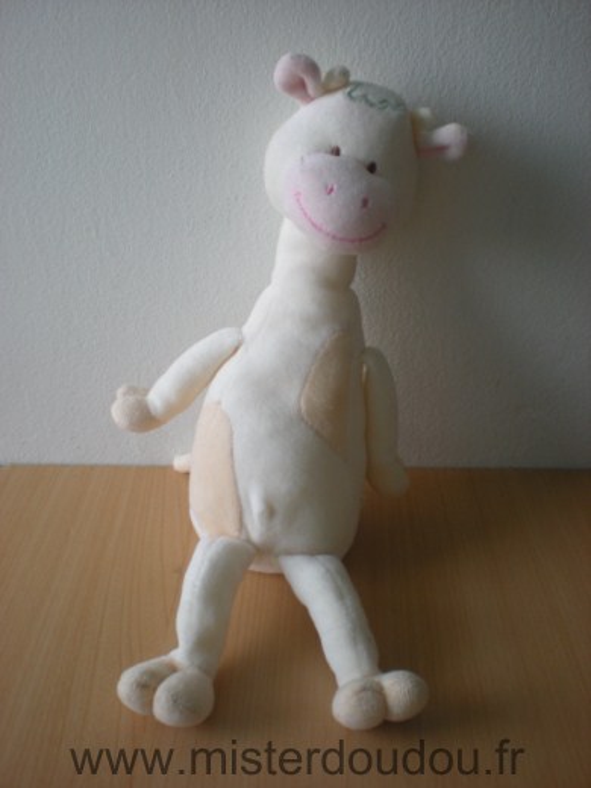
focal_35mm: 38
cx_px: 296
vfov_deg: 49.0
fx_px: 865
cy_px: 394
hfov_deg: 37.7
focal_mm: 6.3
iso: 127
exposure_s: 1/61.3
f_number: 3.1
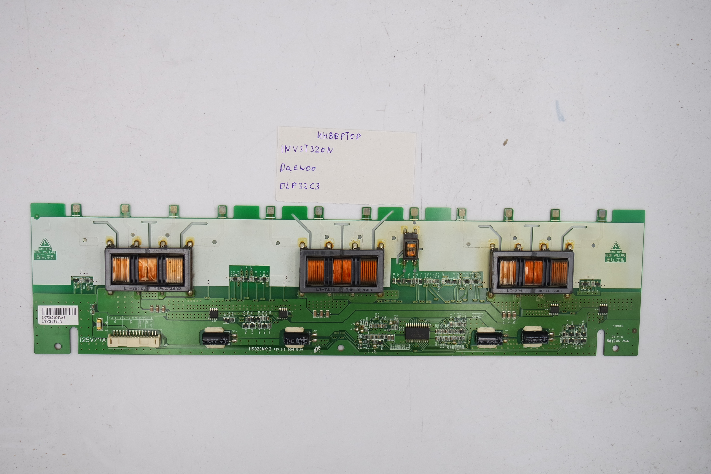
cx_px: 349
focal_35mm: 43
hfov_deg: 45.4
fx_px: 849
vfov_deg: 31.2
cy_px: 244
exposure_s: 1/100
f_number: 5.6
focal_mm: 15
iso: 160
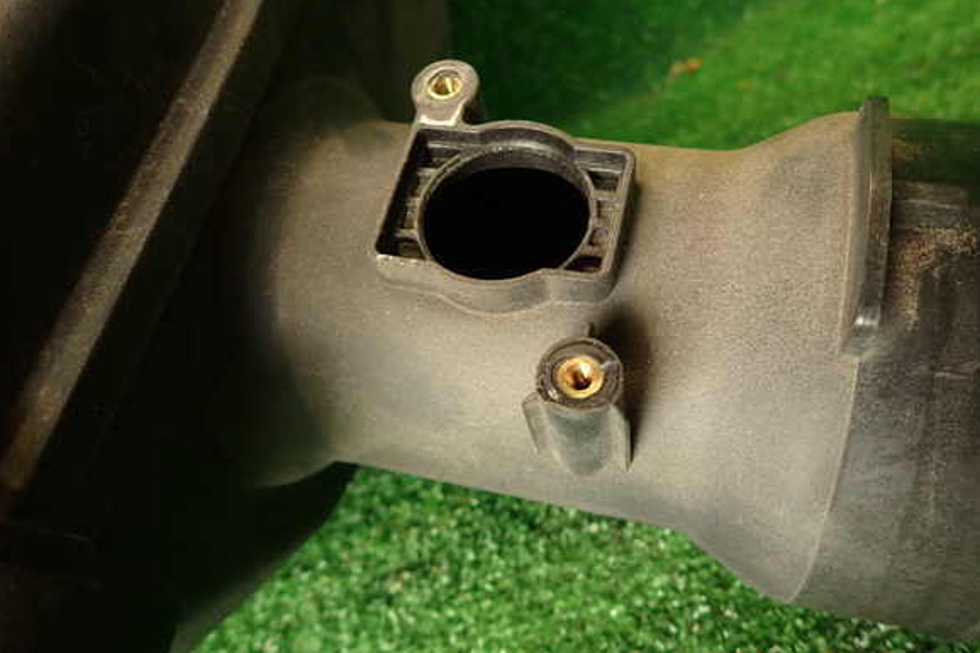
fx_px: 735
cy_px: 310
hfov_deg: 67.4
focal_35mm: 27
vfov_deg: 47.9
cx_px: 505
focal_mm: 4.5
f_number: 2
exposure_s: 1/40
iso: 200
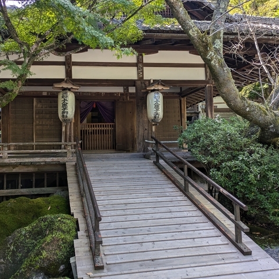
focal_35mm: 37
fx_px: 337
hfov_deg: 44.8
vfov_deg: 44.7
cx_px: 116
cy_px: 115
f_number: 1.89
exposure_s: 1/314
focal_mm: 5.43
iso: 74
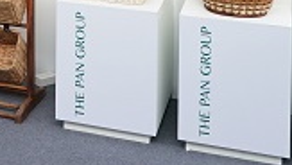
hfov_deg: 18.8
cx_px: -115
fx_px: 798
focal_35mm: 103
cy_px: -242
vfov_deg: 10.1
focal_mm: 16
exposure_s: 1/500
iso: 250
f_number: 5
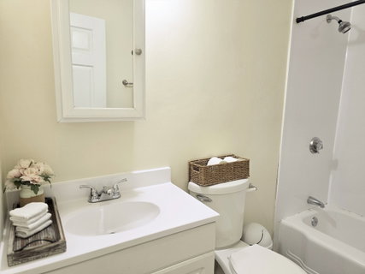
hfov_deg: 73.9
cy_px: 137
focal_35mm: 23
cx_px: 182
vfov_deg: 58.9
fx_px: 242
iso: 250
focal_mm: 6.3
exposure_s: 1/120
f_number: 1.7
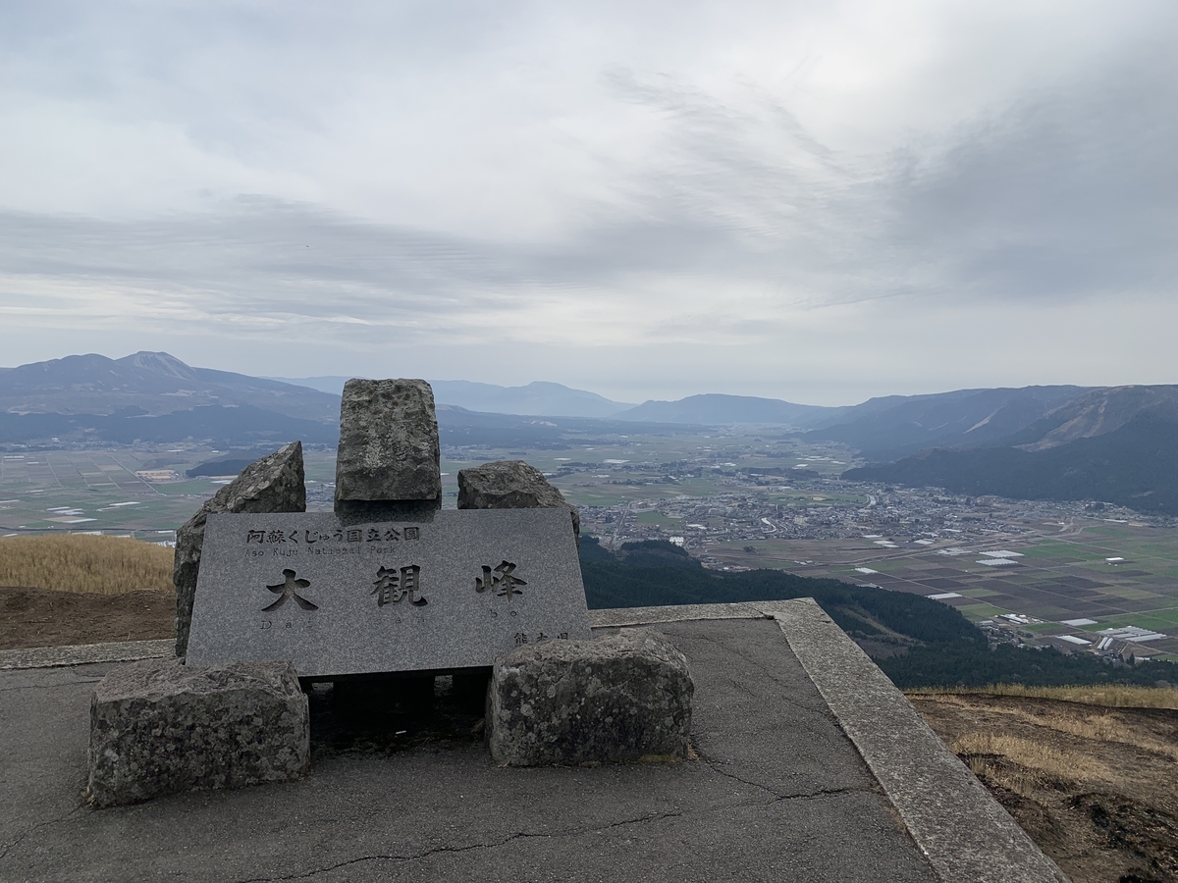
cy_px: 442
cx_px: 589
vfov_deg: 53.1
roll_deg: +0.1
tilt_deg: -3.3
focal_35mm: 26
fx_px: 885
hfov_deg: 67.3
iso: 25
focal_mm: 4.25
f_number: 1.8
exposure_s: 1/3650
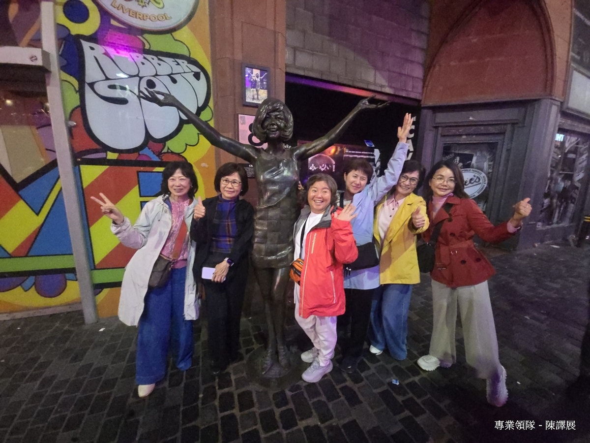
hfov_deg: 106.2
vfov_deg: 89.9
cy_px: 222
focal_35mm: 13
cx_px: 295
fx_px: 222
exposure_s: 1/50
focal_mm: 2.2
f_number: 2.2
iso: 1600
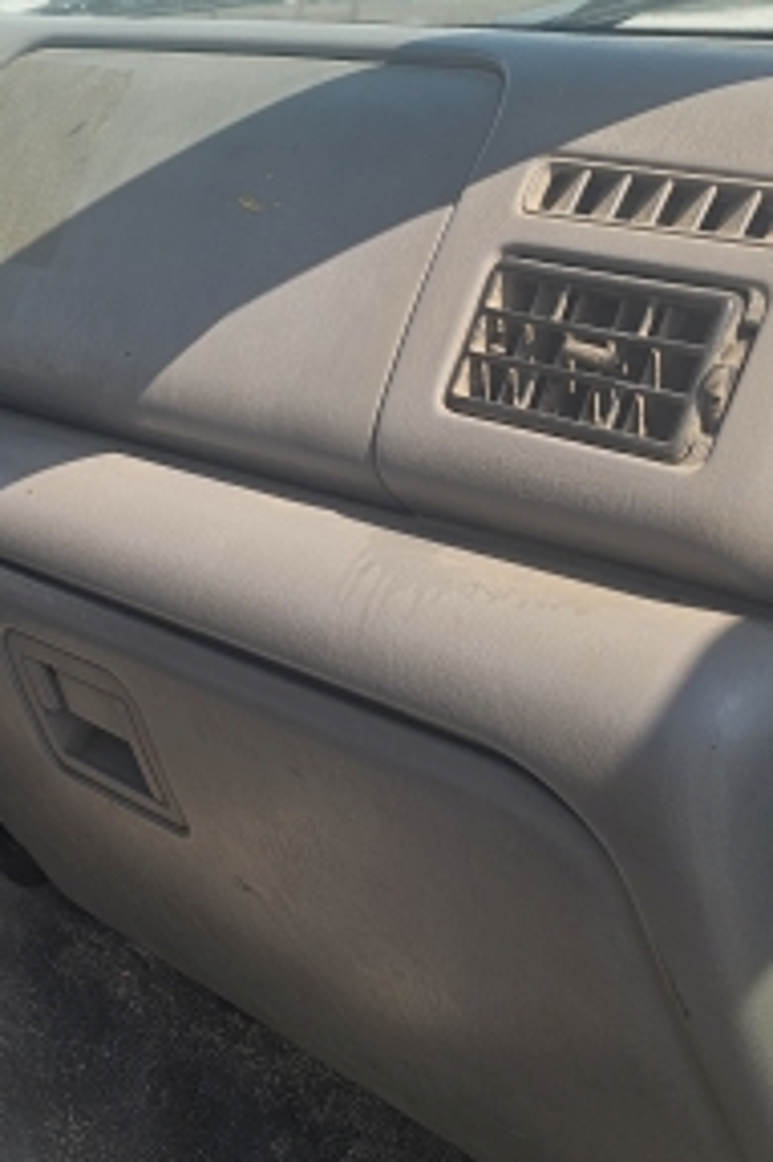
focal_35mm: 64
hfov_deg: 20.5
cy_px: 453
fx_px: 2064
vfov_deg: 31.3
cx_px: 0
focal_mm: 6.3
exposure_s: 1/568
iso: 12
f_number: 1.7
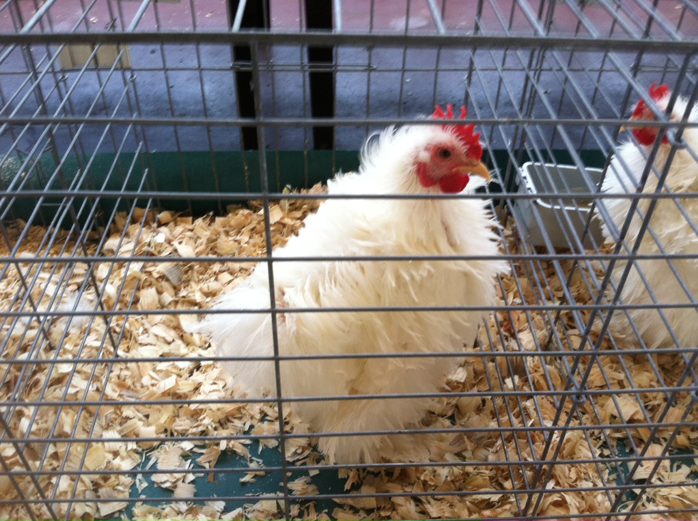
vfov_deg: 40.6
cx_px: 349
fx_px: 705
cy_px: 260
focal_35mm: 35
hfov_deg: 52.7
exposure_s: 1/15
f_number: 2.8
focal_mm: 3.85
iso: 100
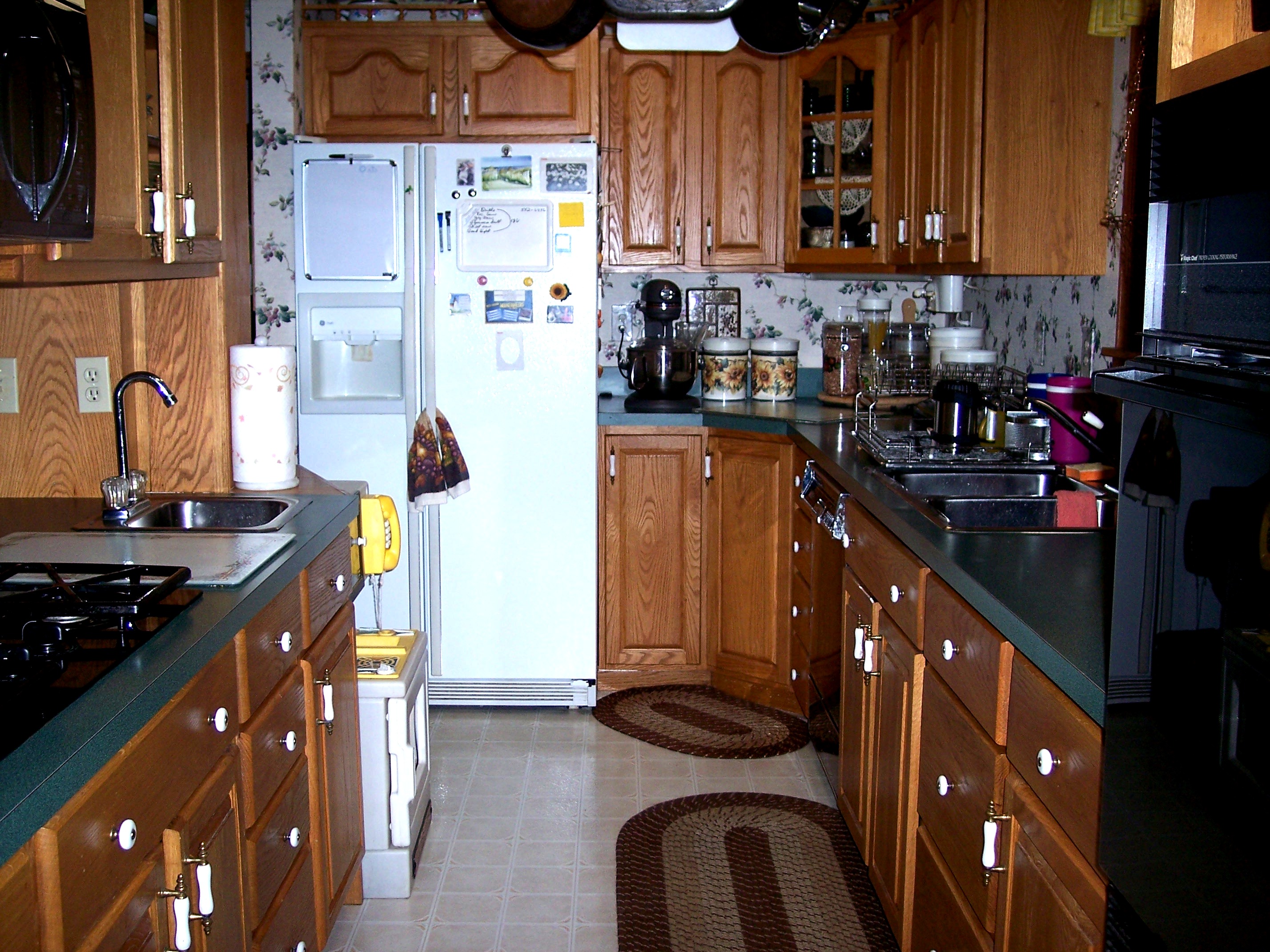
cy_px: 476
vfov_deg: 36.8
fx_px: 1431
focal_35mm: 39
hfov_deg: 47.9
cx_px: 635
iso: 100
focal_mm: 8
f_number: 2.8
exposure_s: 1/60
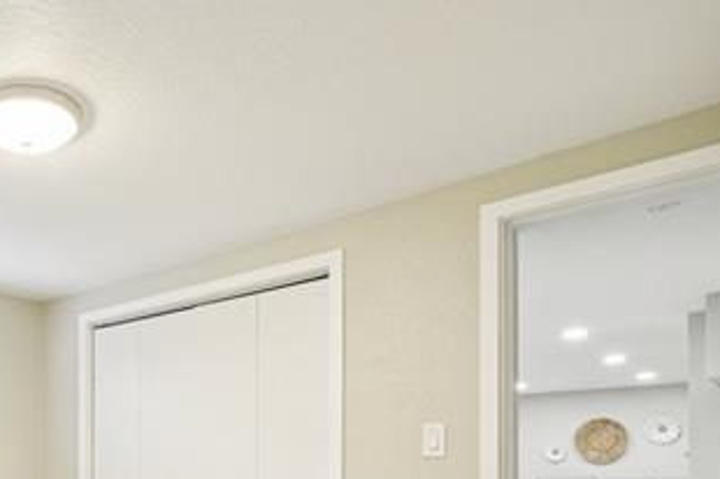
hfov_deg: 53.6
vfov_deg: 37.8
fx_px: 619
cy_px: 477
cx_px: 86
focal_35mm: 31
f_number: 8
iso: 800
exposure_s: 1/6
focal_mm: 10
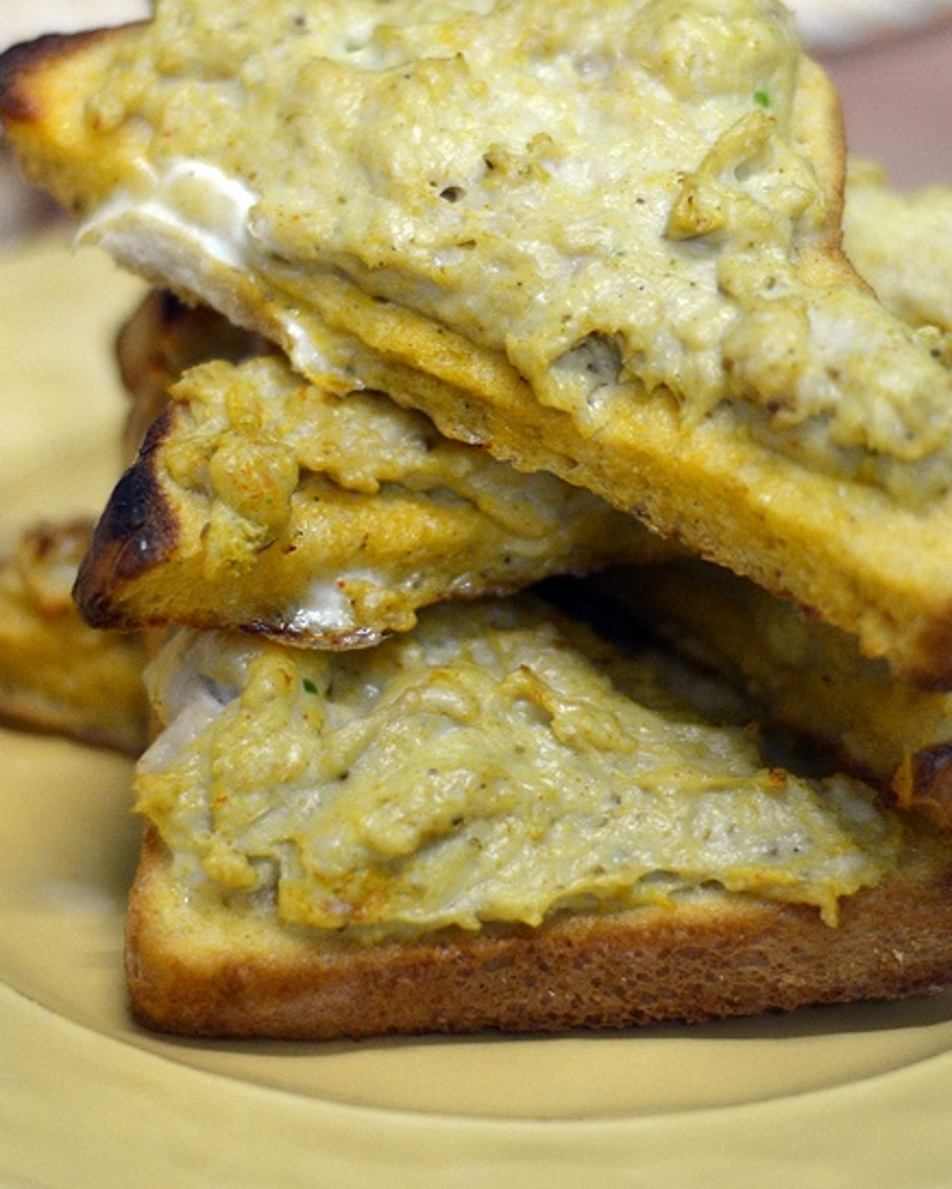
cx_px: 475
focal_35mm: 116
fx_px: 4084
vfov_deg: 16.5
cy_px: 449
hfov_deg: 13.3
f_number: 1.8
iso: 500
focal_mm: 50
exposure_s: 1/60
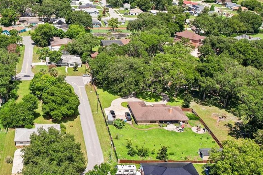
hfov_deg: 40.6
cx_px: 45
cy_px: 73
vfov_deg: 29.2
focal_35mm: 46
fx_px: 336
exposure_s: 1/2000
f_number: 2.8
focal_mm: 8.4
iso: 110
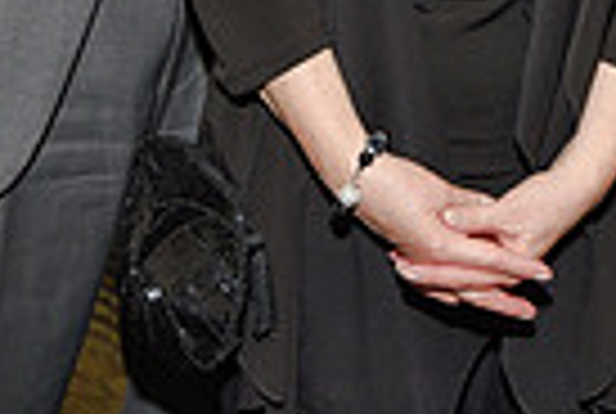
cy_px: -403
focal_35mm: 131
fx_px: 2246
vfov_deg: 9.8
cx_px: 567
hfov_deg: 15.4
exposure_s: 1/60
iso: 200
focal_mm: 31
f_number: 5
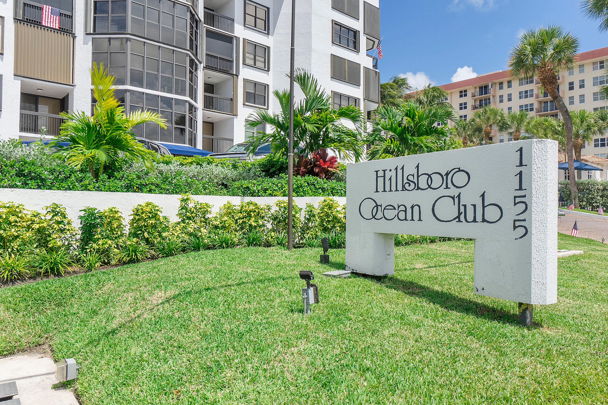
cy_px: 202
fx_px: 422
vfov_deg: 51.3
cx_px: 304
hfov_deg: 71.5
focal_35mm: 25
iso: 160
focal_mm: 17
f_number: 10
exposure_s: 1/500
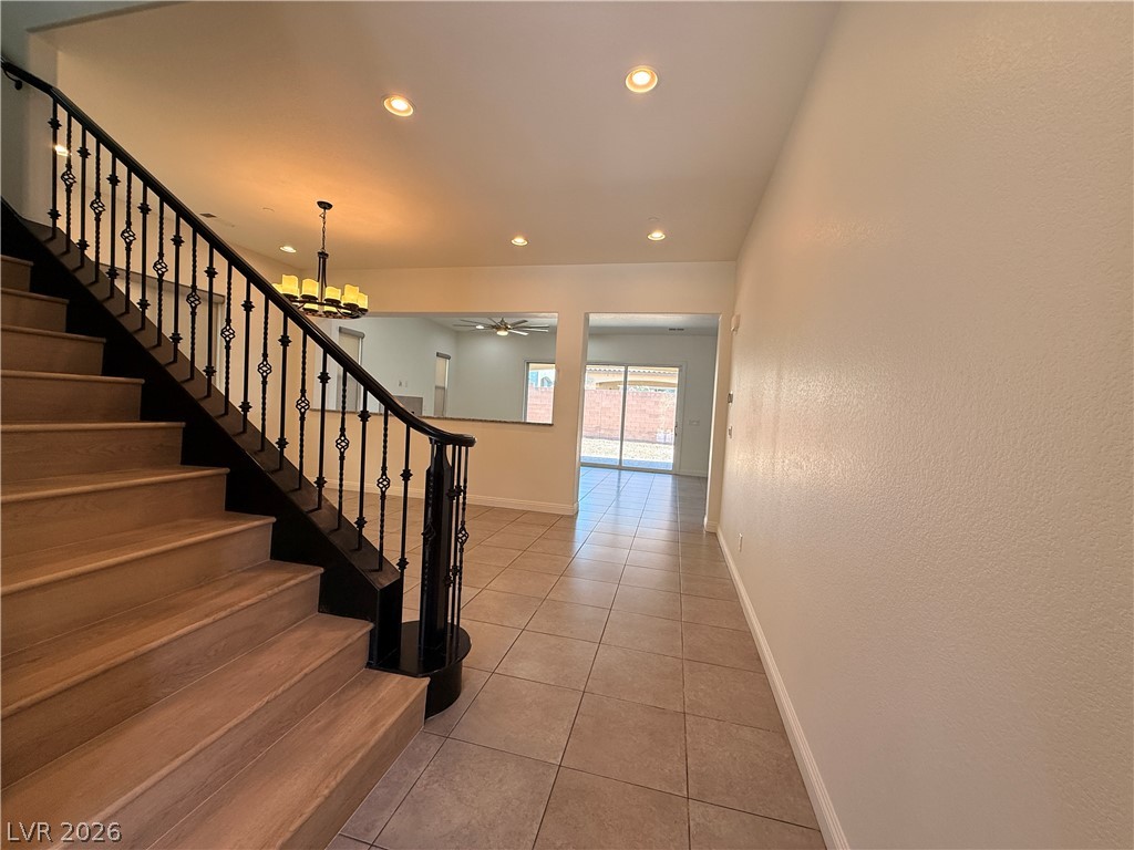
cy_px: 425
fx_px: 459
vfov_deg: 85.7
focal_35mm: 14
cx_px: 567
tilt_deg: -1.3
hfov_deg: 102.1
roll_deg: -3.0
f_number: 2.2
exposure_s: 1/120
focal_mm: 2.22
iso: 100
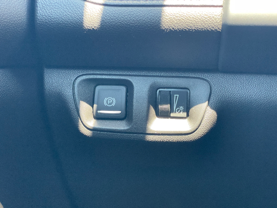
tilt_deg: -13.6
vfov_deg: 28.0
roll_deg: -0.9
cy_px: 104
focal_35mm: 52
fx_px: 416
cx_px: 138
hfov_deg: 36.8
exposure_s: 1/99
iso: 200
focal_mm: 6
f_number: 2
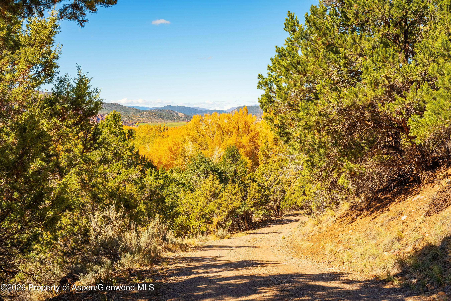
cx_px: 226
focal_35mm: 50
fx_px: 630
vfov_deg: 26.8
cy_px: 150
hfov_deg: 39.4
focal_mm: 50.3
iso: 400
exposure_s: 1/4000
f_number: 11
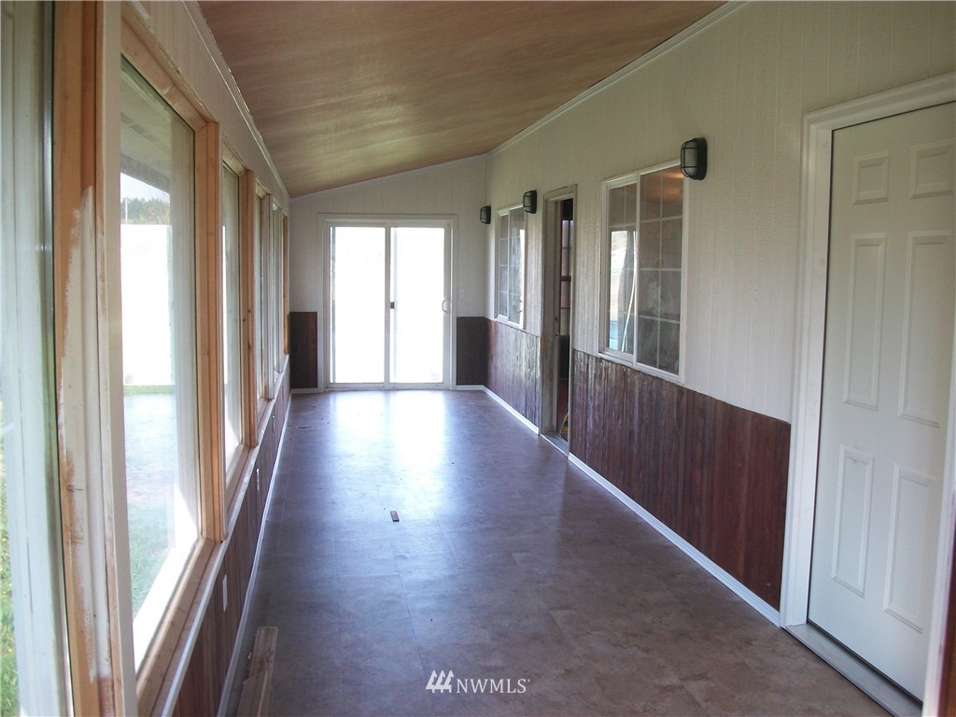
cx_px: 478
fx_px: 884
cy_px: 358
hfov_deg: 56.8
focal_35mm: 32
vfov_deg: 44.2
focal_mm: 5.7
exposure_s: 1/40
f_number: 2.9
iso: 80
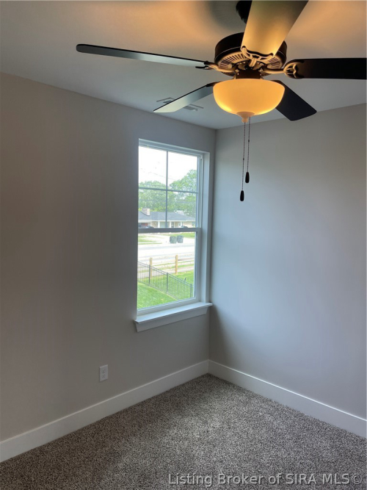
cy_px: 245
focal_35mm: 25
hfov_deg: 54.9
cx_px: 184
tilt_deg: -6.3
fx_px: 354
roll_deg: +1.2
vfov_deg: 69.4
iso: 32
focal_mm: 5.1
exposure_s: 1/142
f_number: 1.6
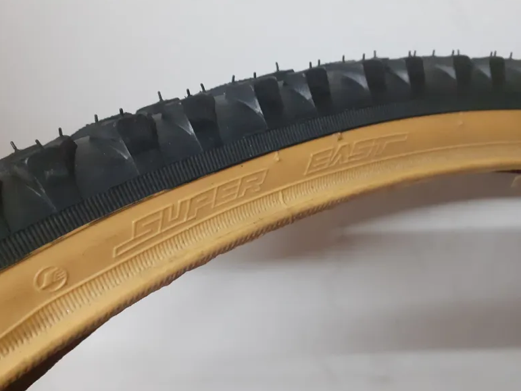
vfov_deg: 49.8
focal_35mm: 28
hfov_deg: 63.4
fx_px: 422
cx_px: 256
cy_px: 196
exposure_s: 1/25
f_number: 1.9
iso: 400
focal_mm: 3.6
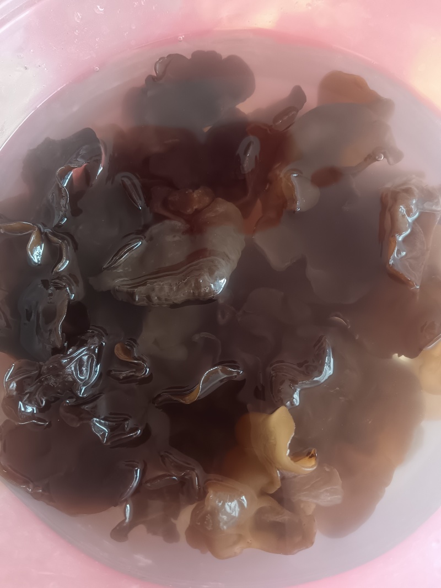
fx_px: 459
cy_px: 294
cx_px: 220
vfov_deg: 65.3
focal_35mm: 27
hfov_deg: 51.3
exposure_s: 1/33.3
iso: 787
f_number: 1.8
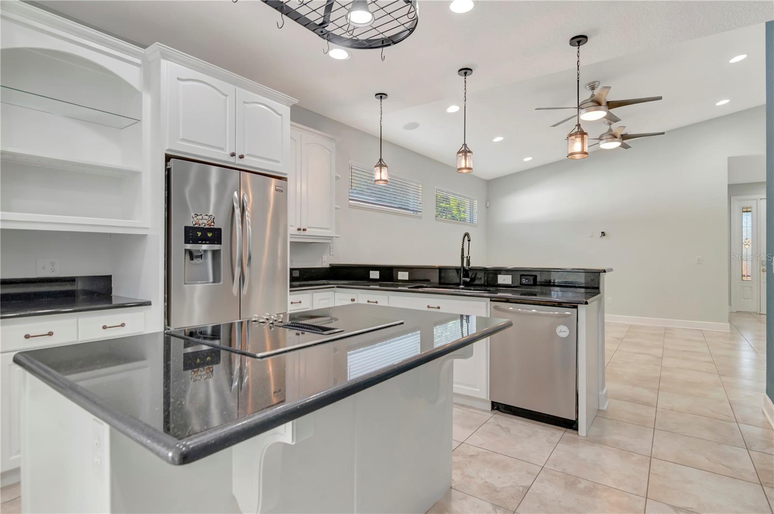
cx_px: 387
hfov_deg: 90.1
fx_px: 387
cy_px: 257
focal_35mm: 18
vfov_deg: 67.3
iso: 800
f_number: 7.1
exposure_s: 1/40
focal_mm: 12
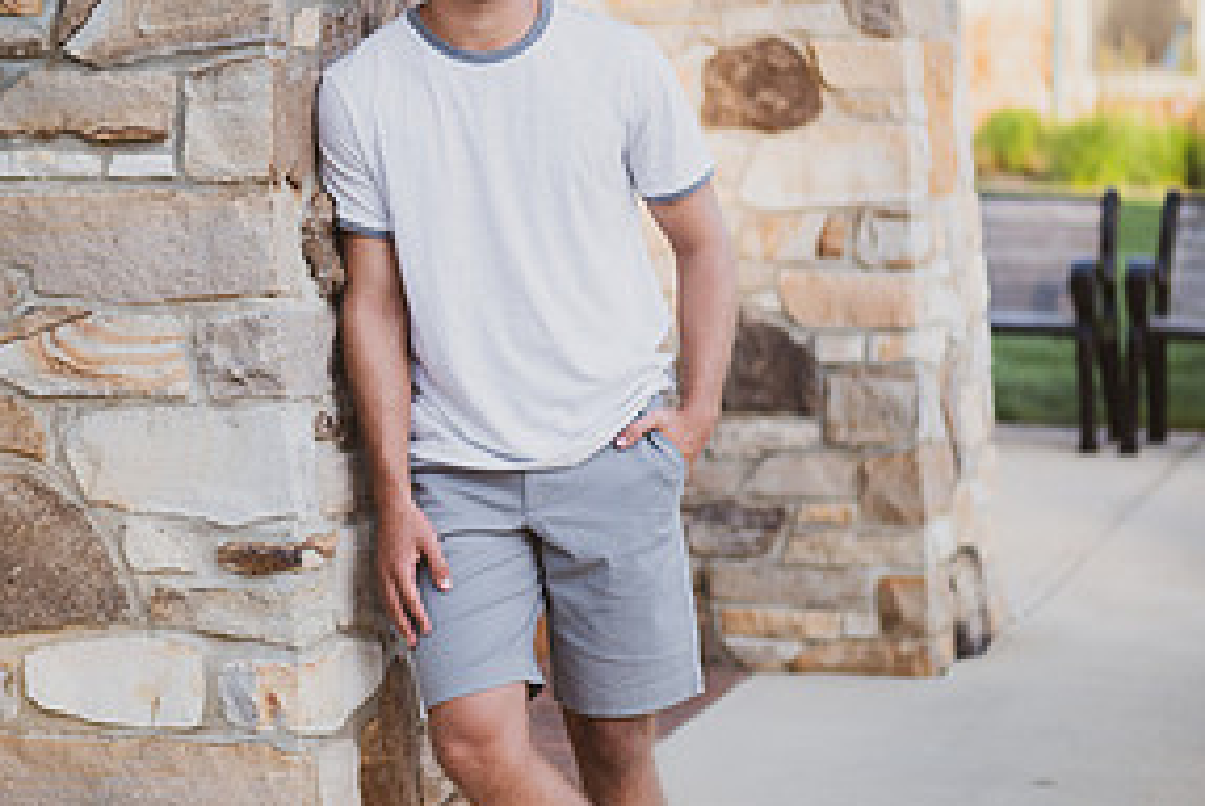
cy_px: 298
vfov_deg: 9.8
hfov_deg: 14.6
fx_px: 4691
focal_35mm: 140
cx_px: 590
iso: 200
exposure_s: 1/1250
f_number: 1.2
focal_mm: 43
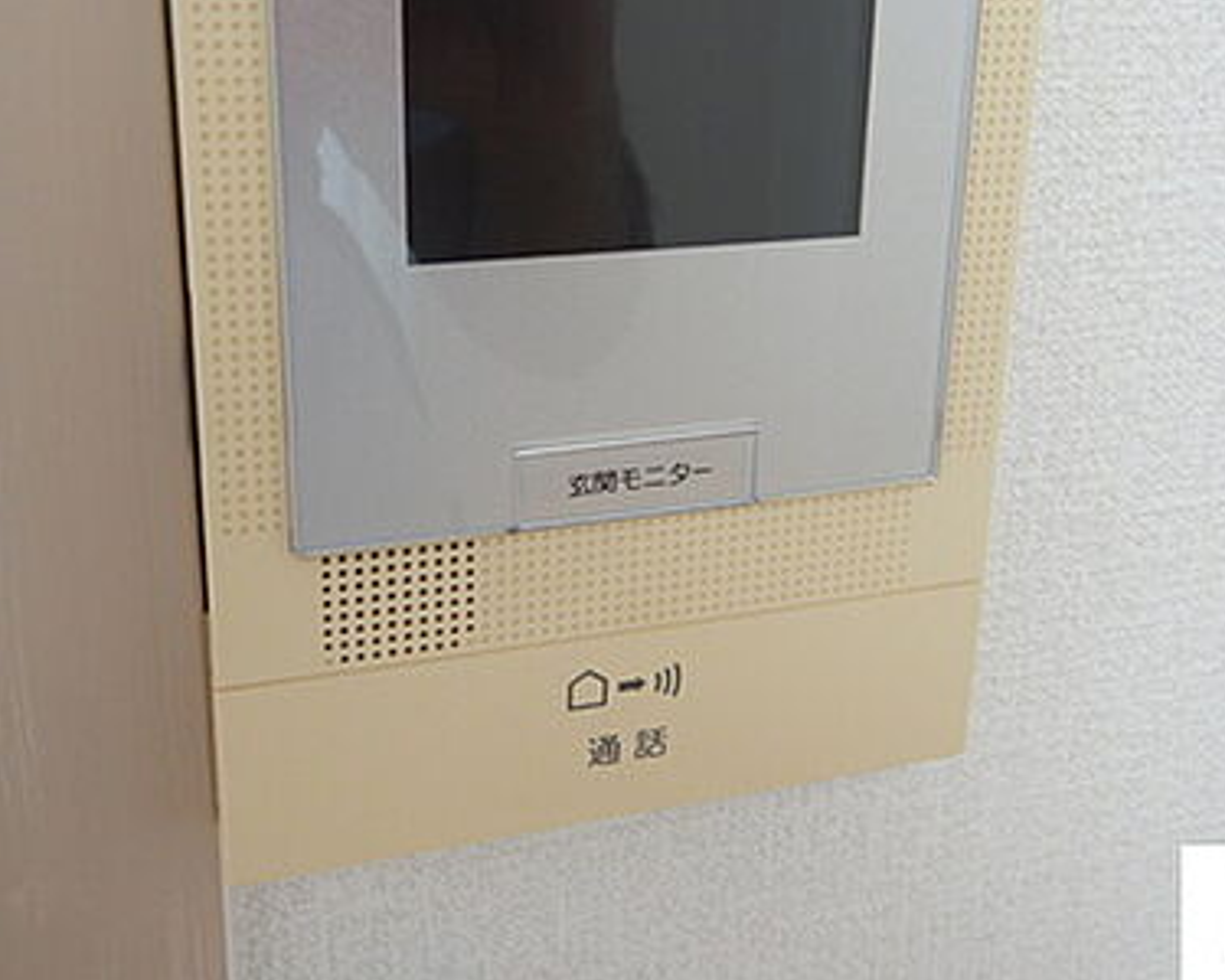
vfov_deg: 36.7
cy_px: 284
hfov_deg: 45.8
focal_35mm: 40
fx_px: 1450
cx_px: 624
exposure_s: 1/30
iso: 180
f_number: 2.8
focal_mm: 4.3
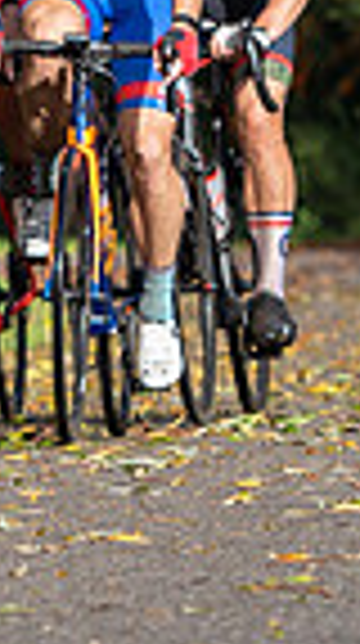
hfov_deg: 1.8
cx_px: -333
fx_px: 11179
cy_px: -45
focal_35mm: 656
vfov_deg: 3.3
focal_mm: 125
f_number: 4
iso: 200
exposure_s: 1/1250
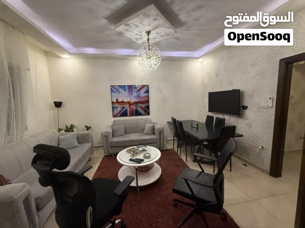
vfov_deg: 85.7
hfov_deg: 102.1
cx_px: 152
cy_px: 114
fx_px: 123
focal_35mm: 14
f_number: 2.2
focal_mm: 2.22
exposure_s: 1/100
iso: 320
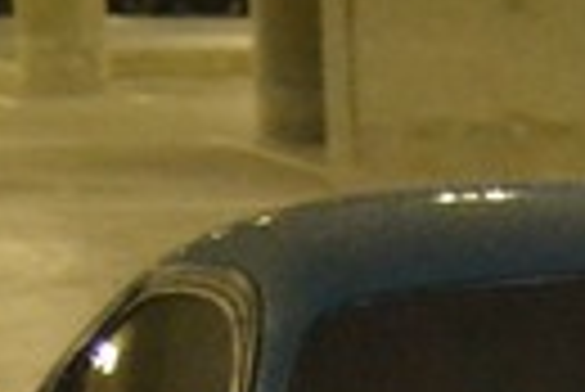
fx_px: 4994
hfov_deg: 6.4
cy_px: 1485
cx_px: 1400
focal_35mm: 307
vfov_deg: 4.2
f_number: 4.2
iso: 3200
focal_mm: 26
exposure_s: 1/60
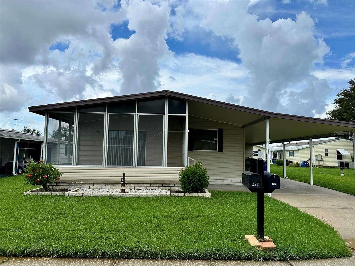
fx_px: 246
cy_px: 133
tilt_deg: +4.8
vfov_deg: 56.8
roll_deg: -0.9
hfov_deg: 71.6
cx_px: 178
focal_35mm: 24
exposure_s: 1/5848
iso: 80
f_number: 1.78
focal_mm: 6.86
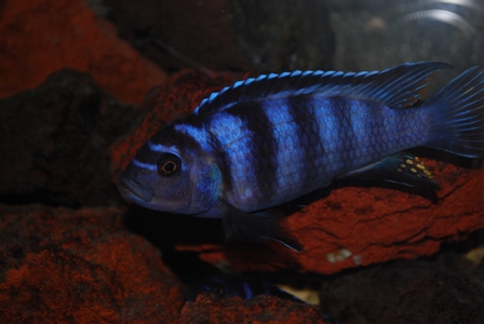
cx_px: 242
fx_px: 1111
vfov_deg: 16.6
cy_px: 162
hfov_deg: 24.6
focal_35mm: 82
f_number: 5.6
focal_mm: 55
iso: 200
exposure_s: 1/60
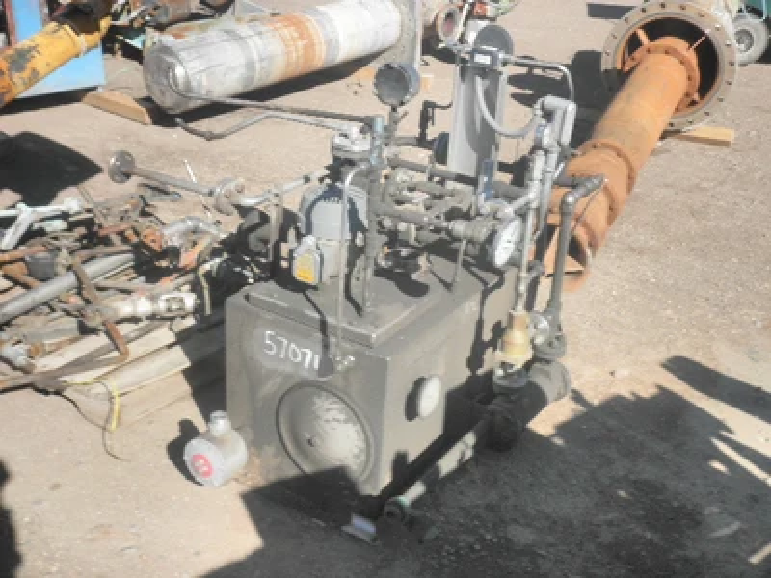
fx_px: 980
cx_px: 386
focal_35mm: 44
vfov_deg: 32.9
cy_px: 289
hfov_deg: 42.9
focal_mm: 7.9
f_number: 9.6
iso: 64
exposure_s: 1/80
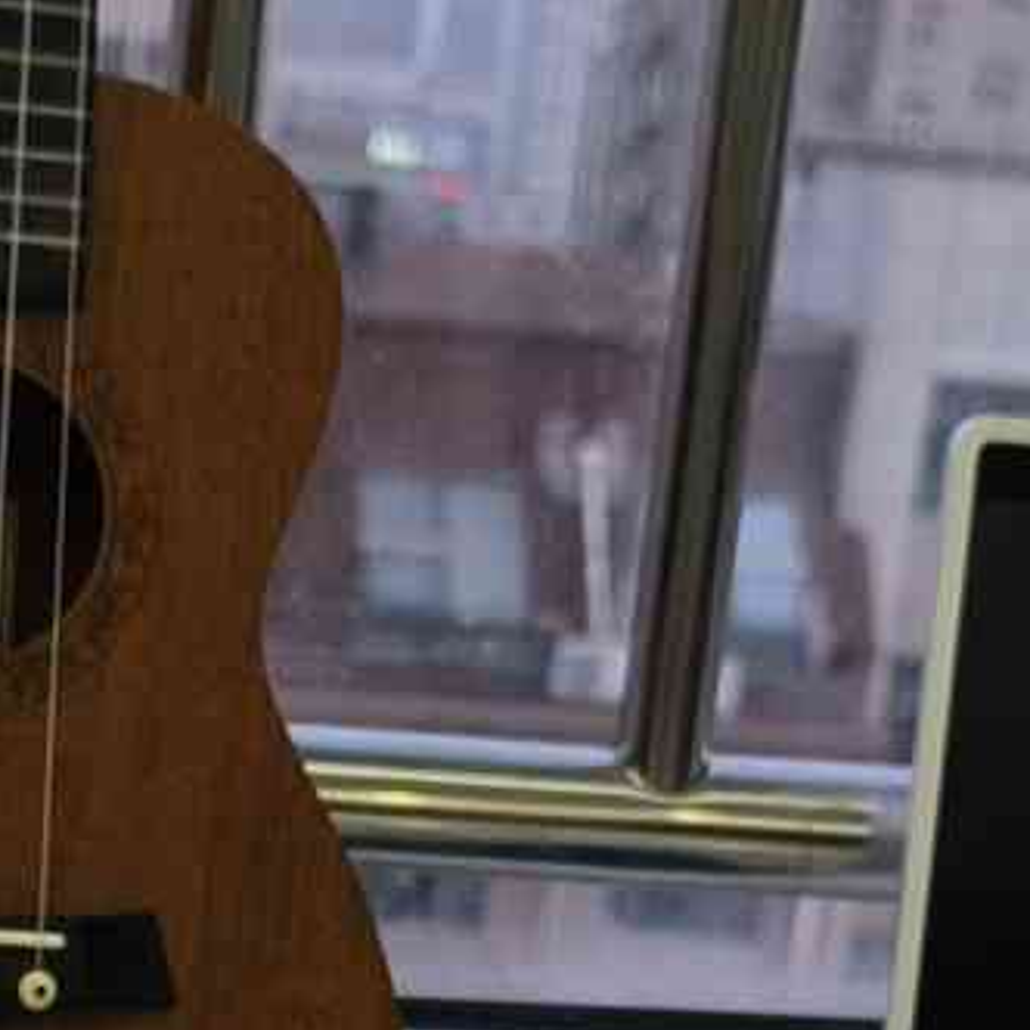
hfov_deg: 13.8
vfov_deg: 13.2
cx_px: 31
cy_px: 1551
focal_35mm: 125
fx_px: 4208
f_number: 1.65
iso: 640
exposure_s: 1/50.3
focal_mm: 6.14
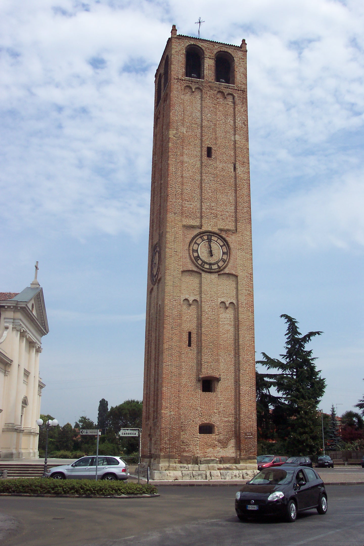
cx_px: 182
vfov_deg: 50.7
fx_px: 576
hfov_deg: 35.1
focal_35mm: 38
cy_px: 273
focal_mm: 8
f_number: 4.8
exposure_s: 1/1000
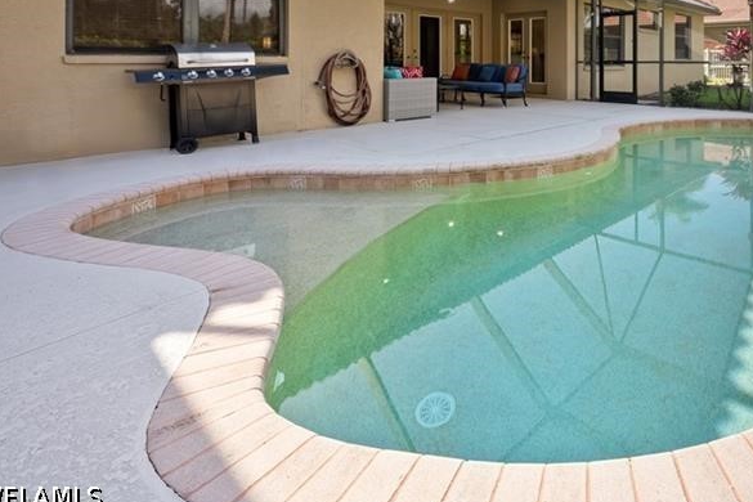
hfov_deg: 72.0
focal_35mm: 21
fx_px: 439
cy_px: 75
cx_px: 614
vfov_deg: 53.9
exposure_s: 1/10
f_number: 9
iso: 200
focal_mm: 12
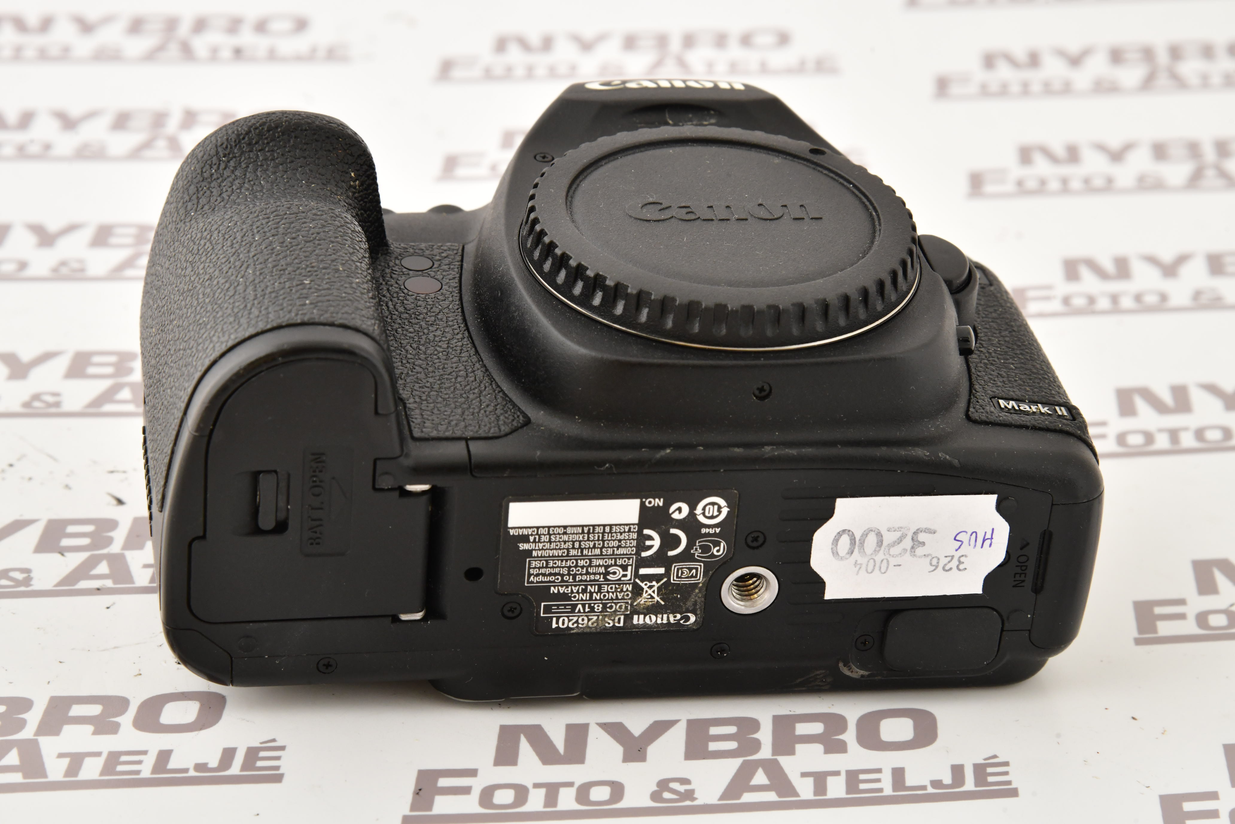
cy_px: 412
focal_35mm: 120
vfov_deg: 11.4
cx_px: 618
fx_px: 4116
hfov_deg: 17.1
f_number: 14
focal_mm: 120
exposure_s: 1/160
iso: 1600
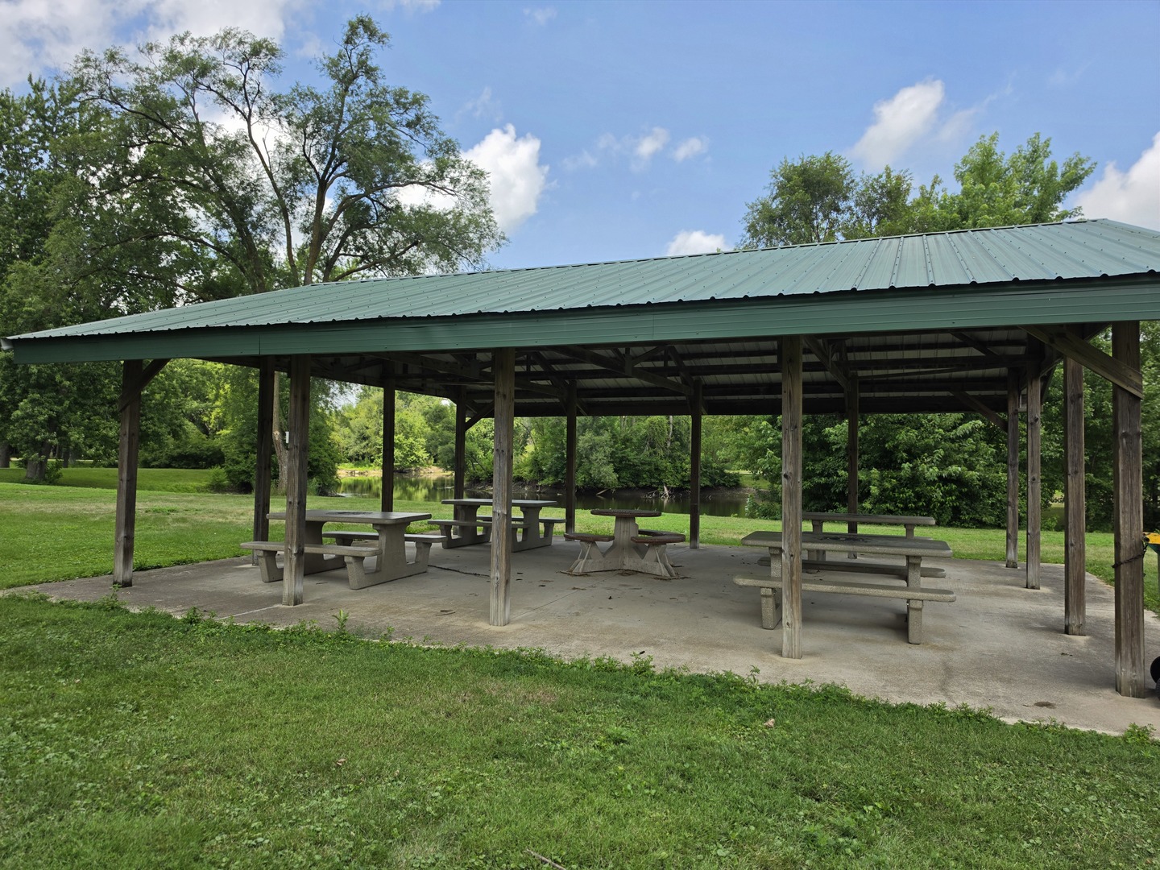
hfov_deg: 73.9
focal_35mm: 23
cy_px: 435
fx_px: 771
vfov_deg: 58.9
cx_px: 580
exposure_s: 1/4331
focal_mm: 6.5
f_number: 1.4
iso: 64
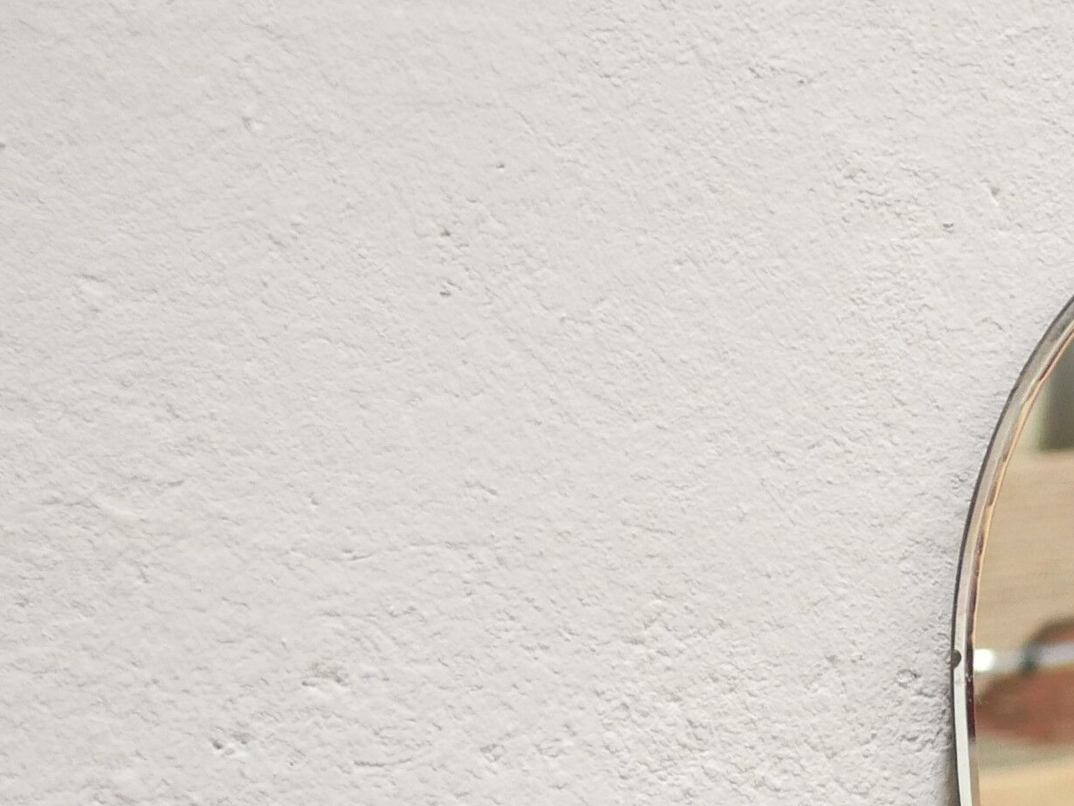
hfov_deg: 12.3
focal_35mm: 150
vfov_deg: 9.5
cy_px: 1298
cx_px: 1802
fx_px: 4654
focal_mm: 20
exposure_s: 1/60
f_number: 1.7
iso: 1250
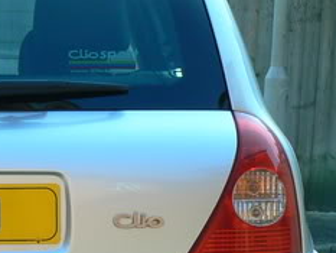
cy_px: 176
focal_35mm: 175
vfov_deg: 8.5
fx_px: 1700
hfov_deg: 11.1
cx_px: -68
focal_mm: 8.4
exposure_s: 1/250
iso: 100
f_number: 4.5
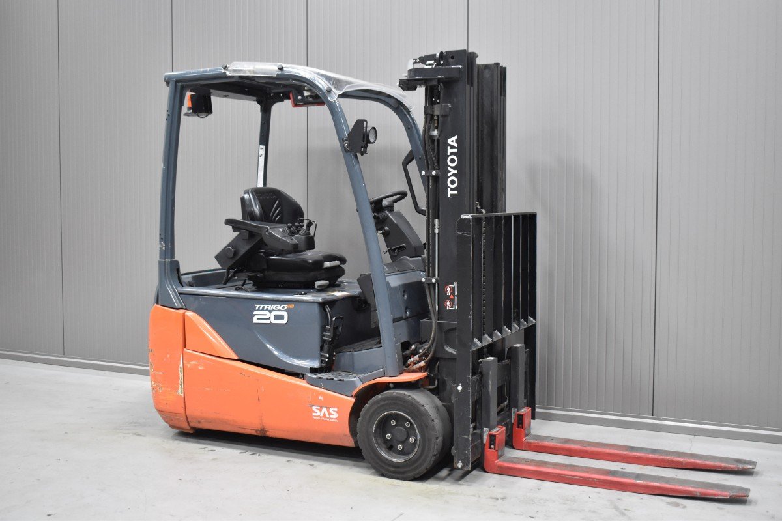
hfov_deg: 47.9
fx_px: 880
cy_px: 260
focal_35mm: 40
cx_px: 391
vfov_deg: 33.0
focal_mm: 27
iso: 1600
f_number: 4
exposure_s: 1/40
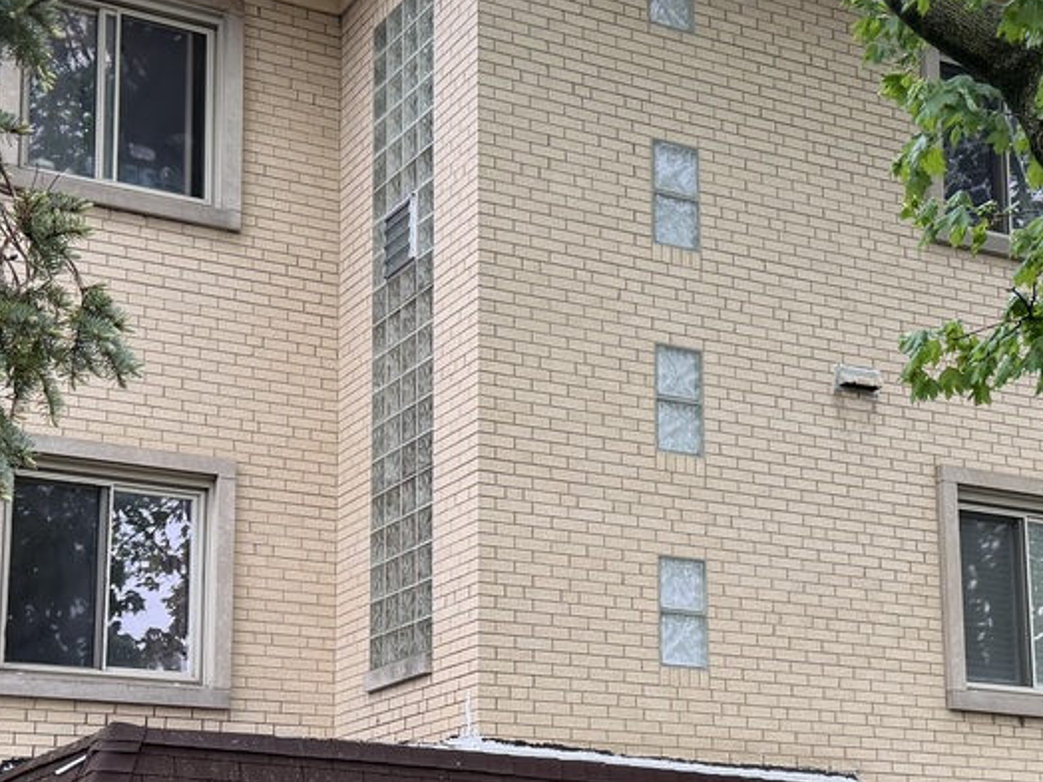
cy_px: 587
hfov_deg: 29.4
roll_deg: +0.1
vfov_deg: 22.1
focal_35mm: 66
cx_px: 547
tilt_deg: +12.2
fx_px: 1989
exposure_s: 1/607
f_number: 1.78
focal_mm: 6.76
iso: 100
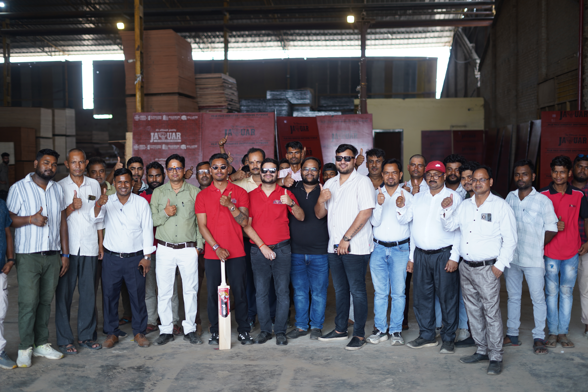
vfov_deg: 27.0
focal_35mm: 50
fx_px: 817
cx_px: 294
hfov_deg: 39.6
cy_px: 196
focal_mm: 50
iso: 100
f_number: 1.8
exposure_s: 1/100
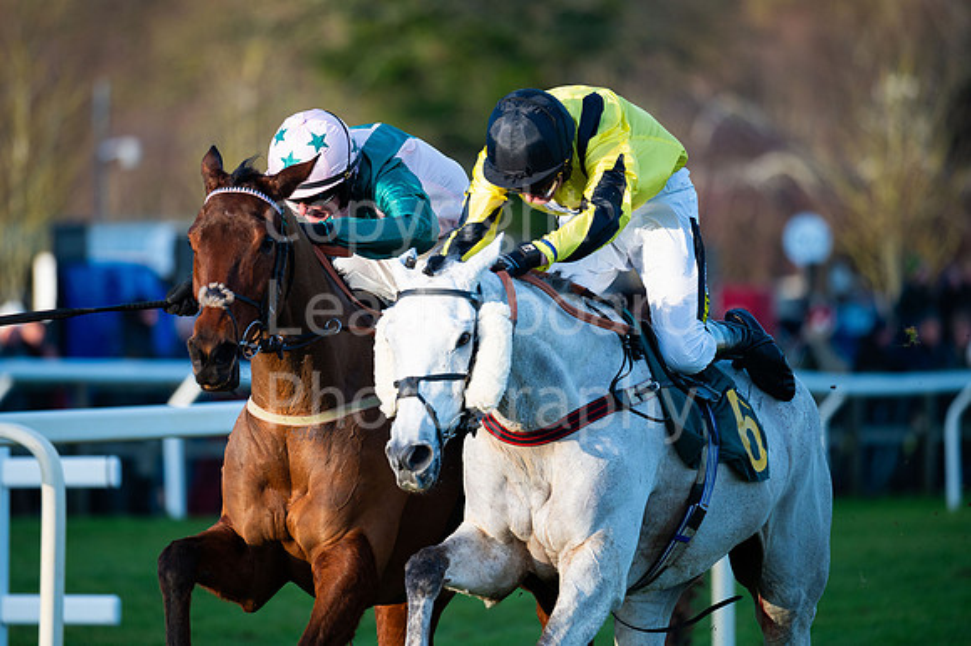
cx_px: 486
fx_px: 10782
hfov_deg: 5.2
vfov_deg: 3.4
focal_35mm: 400
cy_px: 323
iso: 800
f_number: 4.5
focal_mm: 400
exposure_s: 1/1600
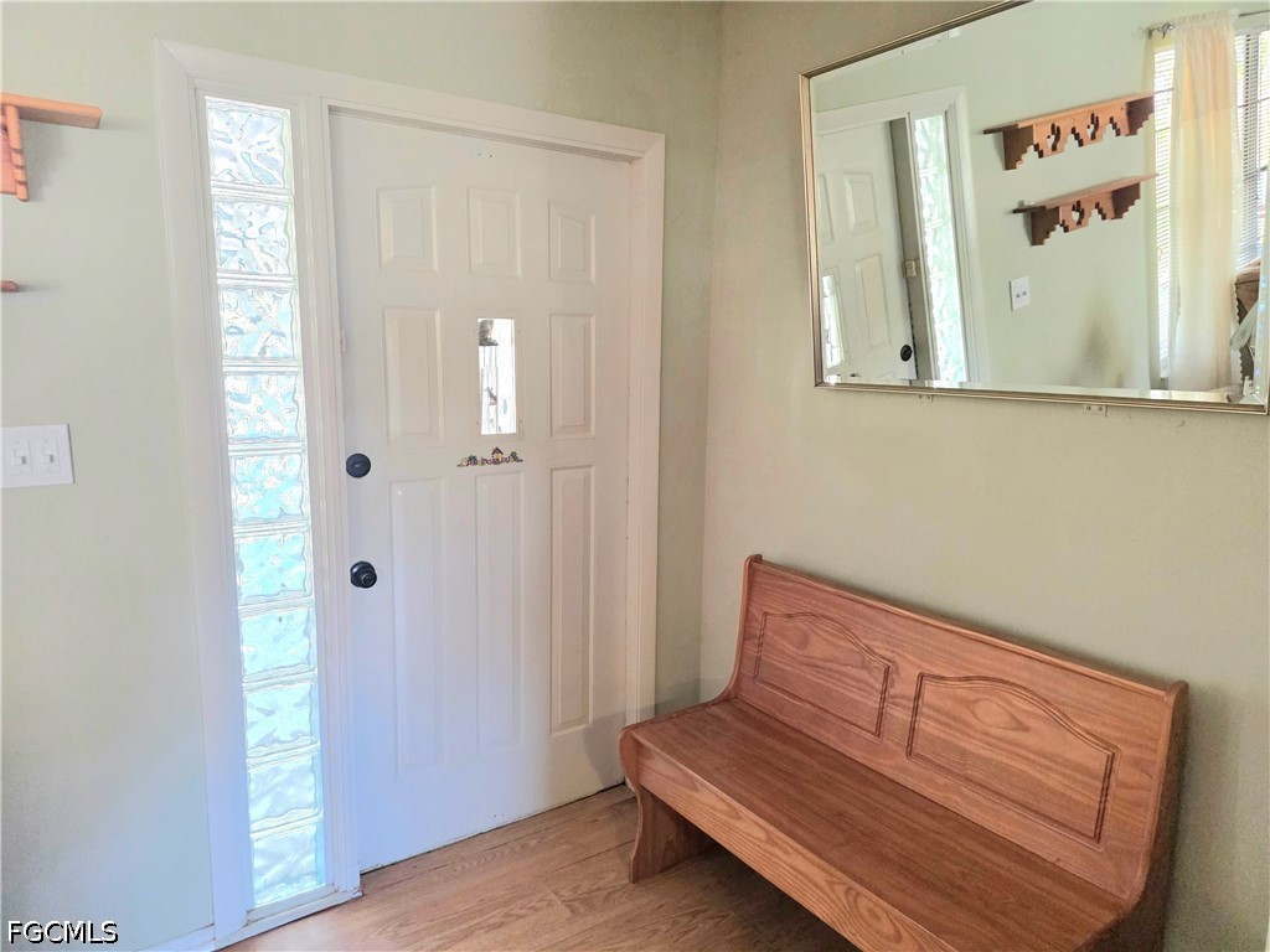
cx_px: 635
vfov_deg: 58.9
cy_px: 476
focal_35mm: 23
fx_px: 844
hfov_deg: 73.9
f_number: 1.7
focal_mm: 6.25
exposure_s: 1/120
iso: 640
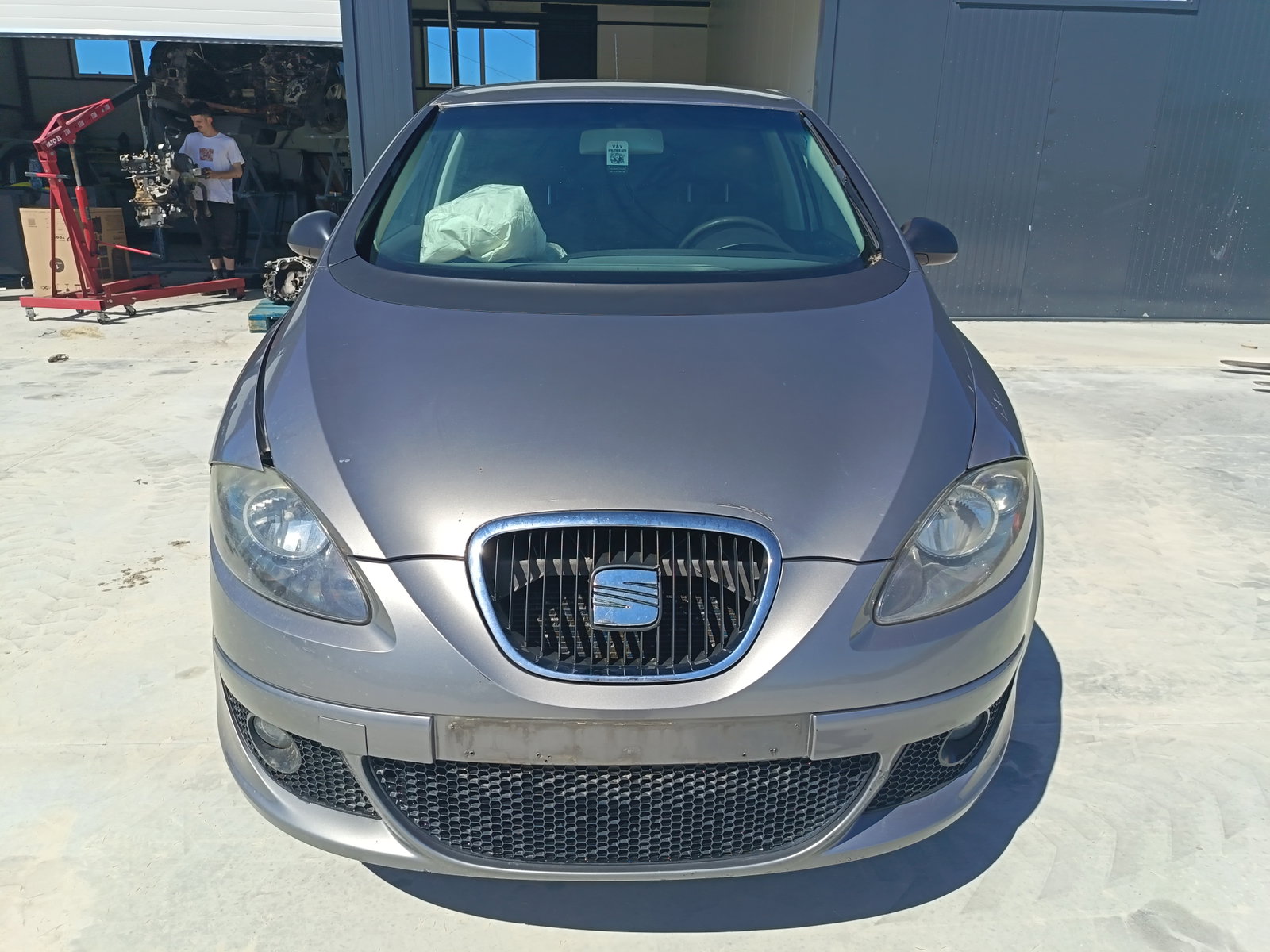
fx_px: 881
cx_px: 635
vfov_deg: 56.8
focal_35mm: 24
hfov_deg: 71.6
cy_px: 476
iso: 100
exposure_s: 1/642
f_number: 1.75
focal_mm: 5.25
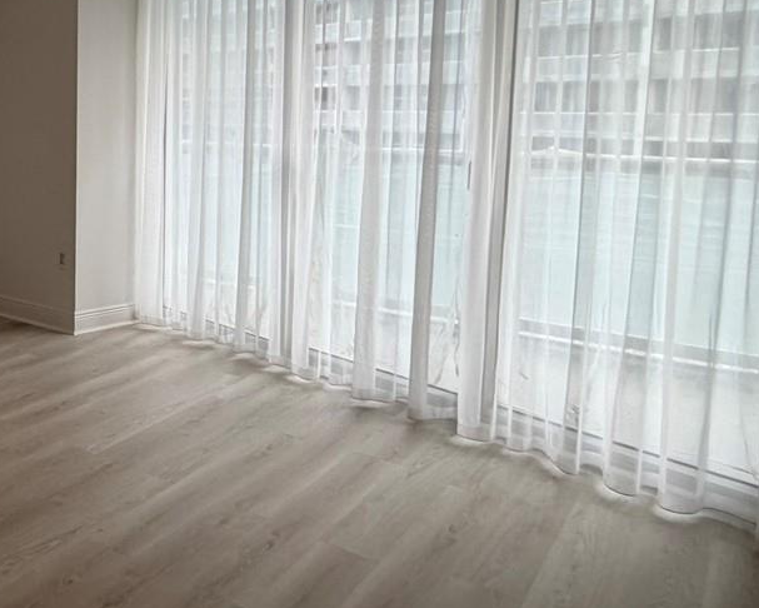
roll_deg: +0.4
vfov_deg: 40.3
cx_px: 3
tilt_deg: -4.8
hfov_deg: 43.3
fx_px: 809
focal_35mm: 36
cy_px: 174
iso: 125
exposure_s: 1/120
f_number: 2.2
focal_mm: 2.22
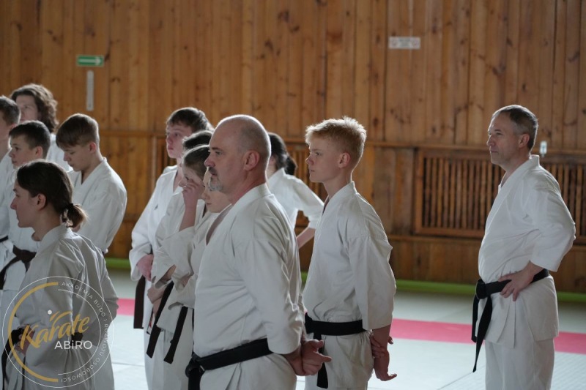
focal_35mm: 105
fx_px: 1709
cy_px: 195
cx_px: 293
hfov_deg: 19.5
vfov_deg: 13.0
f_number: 4
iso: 6400
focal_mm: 105
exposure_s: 1/160
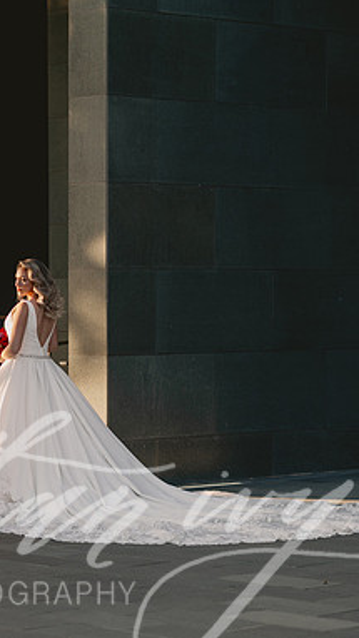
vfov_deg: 15.9
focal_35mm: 135
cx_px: -25
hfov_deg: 8.9
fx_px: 2284
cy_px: 317
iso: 50
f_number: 2.5
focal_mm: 85
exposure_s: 1/400
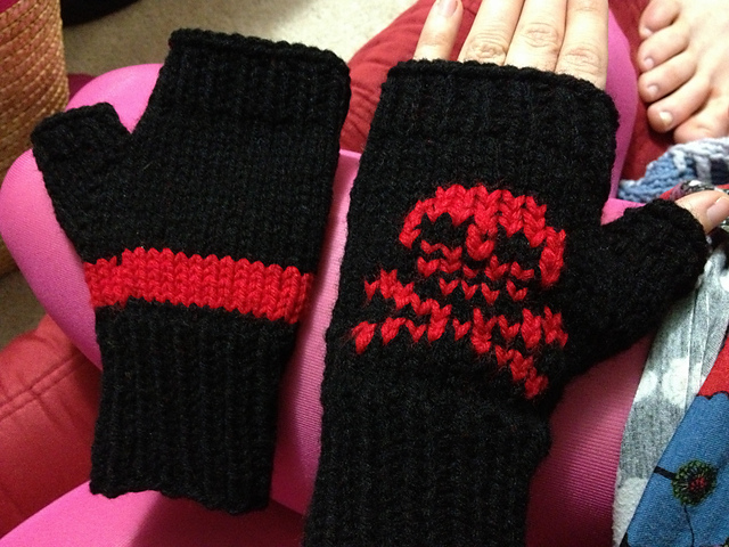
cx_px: 364
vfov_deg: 40.7
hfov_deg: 52.6
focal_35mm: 35
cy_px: 274
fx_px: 737
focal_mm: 4.28
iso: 800
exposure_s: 1/15
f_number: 2.4
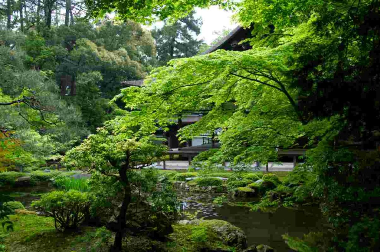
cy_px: 126
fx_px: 490
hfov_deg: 42.4
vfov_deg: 28.9
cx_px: 190
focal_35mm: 46
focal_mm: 31
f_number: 6.3
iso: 250
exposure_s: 1/160
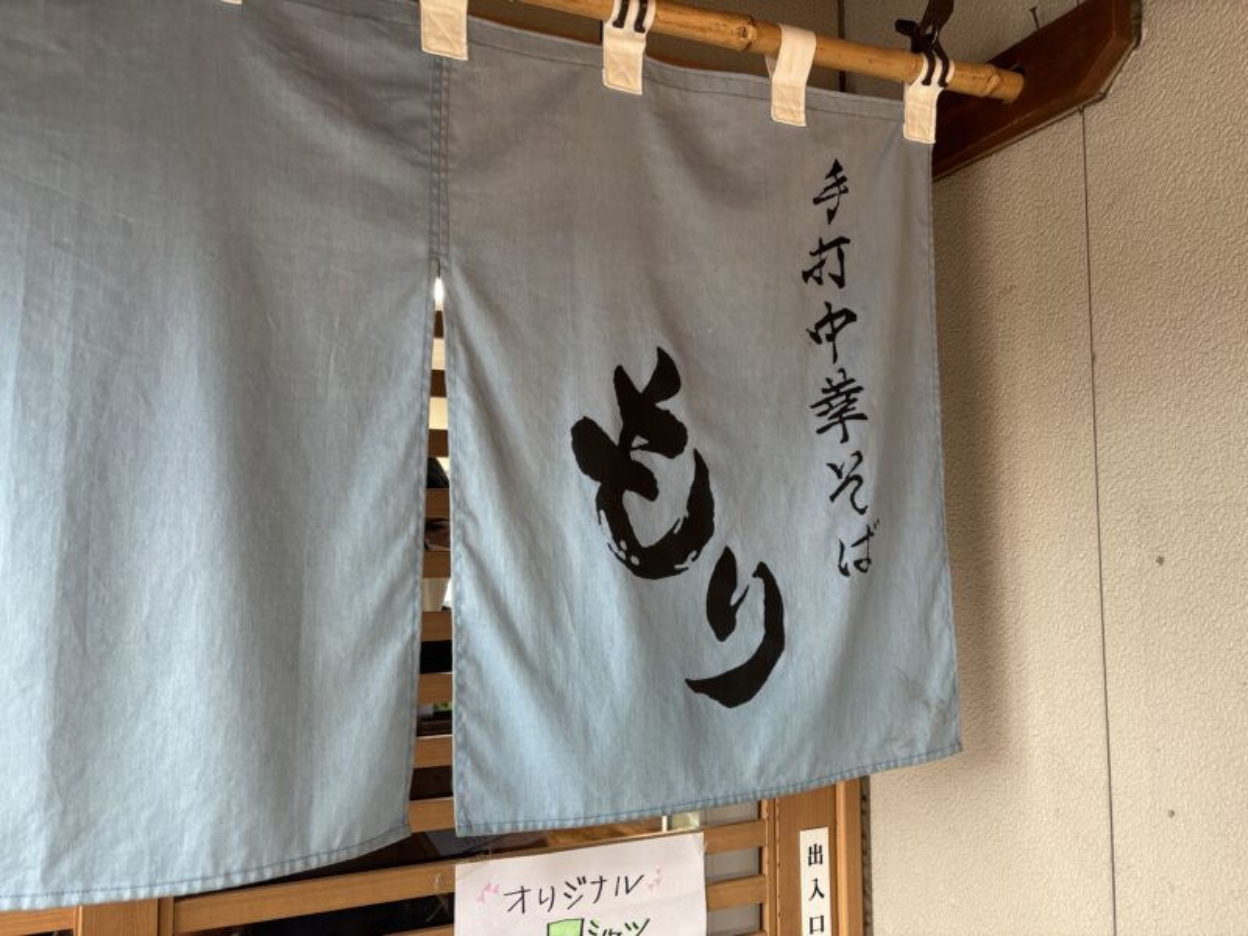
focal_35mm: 26
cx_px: 624
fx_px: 937
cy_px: 468
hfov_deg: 67.3
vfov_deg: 53.1
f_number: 1.6
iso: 125
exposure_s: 1/92
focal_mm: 5.96
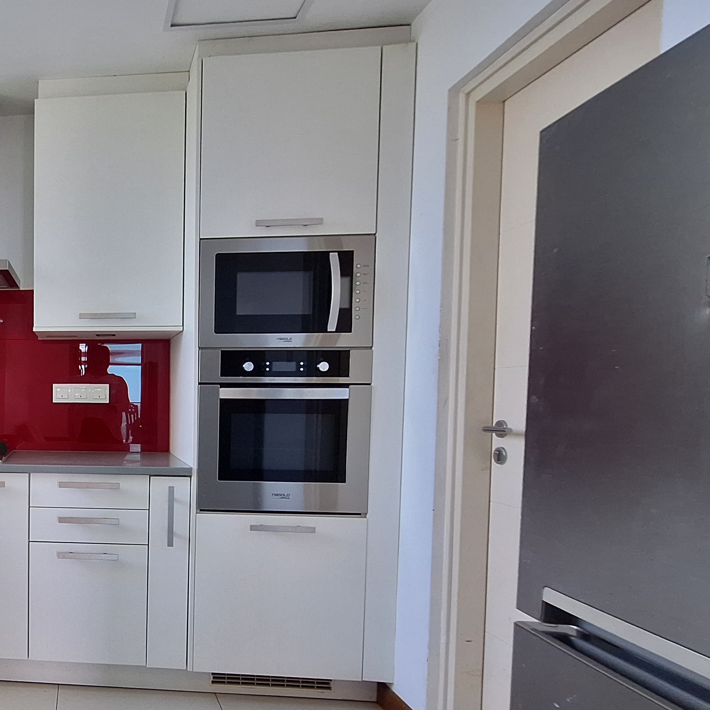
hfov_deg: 48.7
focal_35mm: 26
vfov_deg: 60.3
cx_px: -17
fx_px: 603
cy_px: 432
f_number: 2.2
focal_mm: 1.74
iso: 80
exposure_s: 1/120
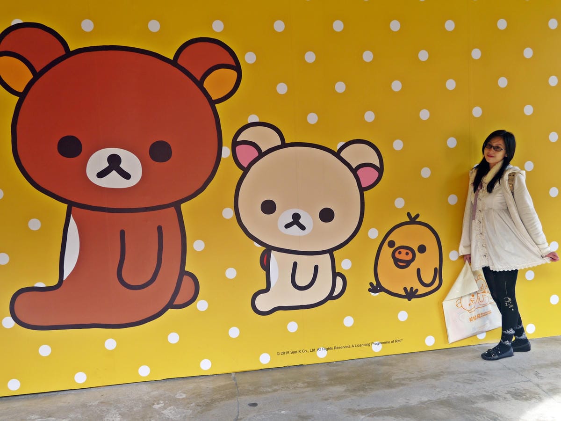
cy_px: 210
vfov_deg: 41.8
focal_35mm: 34
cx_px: 280
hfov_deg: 54.0
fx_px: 551
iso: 160
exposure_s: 1/125
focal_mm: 17
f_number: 5
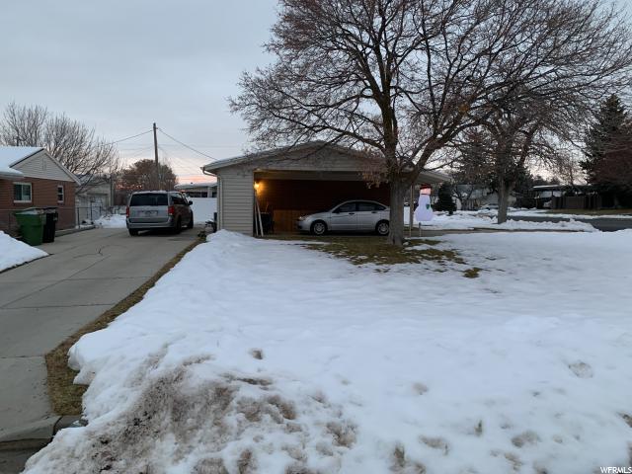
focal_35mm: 26
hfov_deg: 67.3
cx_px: 316
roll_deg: -1.1
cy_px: 237
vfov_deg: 53.1
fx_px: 475
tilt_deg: -4.0
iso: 200
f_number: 1.8
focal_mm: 4.25
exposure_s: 1/60
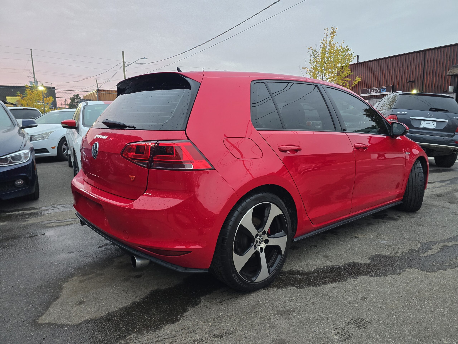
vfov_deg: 58.9
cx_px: 229
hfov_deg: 73.9
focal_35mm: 23
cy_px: 172
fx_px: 304
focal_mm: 6.3
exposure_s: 1/120
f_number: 1.7
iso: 500
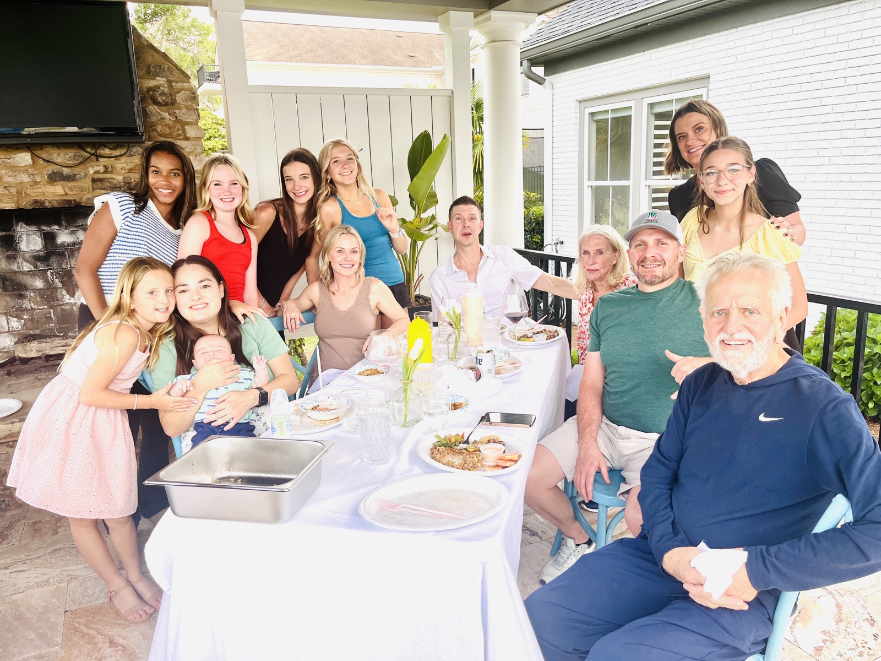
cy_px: 330
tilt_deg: -12.9
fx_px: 662
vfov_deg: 53.1
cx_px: 440
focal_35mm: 26
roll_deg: +2.4
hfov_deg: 67.3
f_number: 1.6
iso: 50
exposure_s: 1/122
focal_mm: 5.1
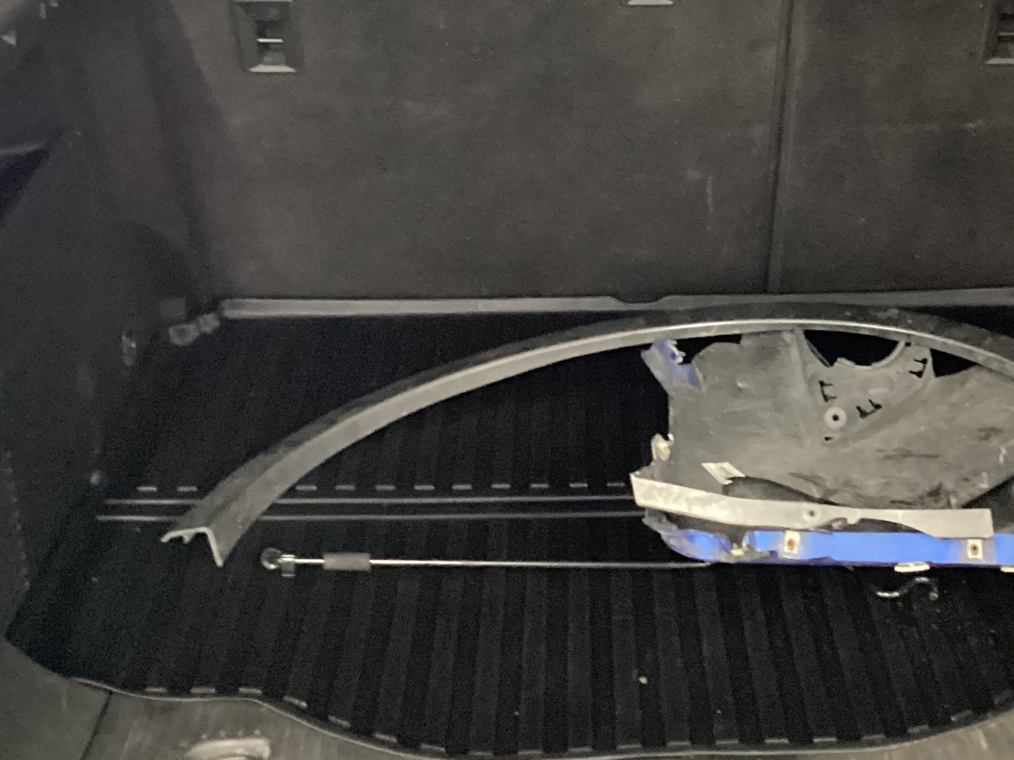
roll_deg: -0.7
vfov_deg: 25.6
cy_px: 150
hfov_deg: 34.0
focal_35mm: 56
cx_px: 676
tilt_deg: -23.1
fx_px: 1640
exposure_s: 1/17
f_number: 2.4
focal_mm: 3.3
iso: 640
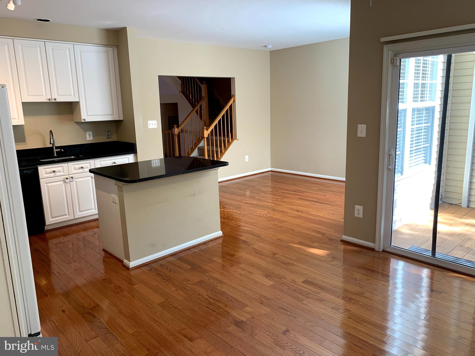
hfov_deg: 67.3
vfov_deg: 53.1
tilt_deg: -11.6
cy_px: 178
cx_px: 238
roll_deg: +1.5
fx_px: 357
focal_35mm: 26
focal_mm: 4.25
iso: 50
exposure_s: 1/121
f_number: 1.8
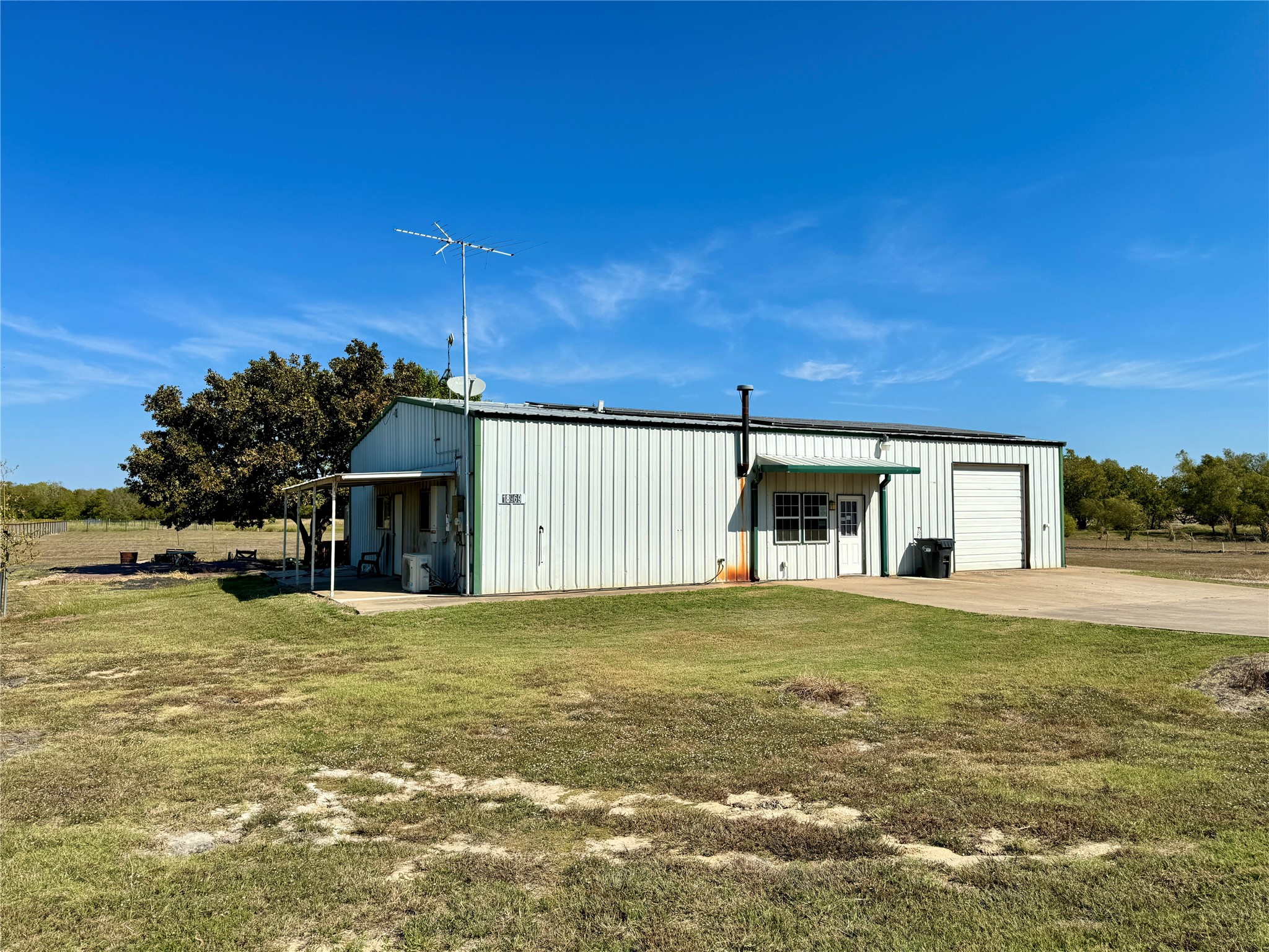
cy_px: 476
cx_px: 634
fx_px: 880
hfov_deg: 71.6
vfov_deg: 56.8
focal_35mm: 24
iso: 80
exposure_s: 1/4950
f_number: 1.78
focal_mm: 6.76
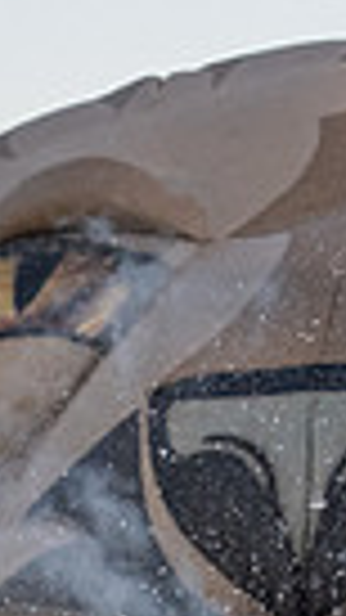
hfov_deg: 3.1
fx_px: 6316
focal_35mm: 387
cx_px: -383
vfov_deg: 5.5
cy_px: 1032
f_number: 4
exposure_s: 1/1250
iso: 2500
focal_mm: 71
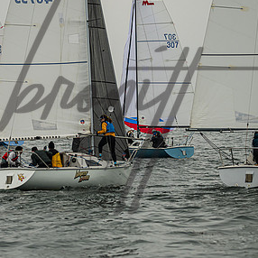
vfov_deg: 7.3
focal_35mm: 240
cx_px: 92
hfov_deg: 7.3
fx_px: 2024
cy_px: 102
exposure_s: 1/4000
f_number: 4.8
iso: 200
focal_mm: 130
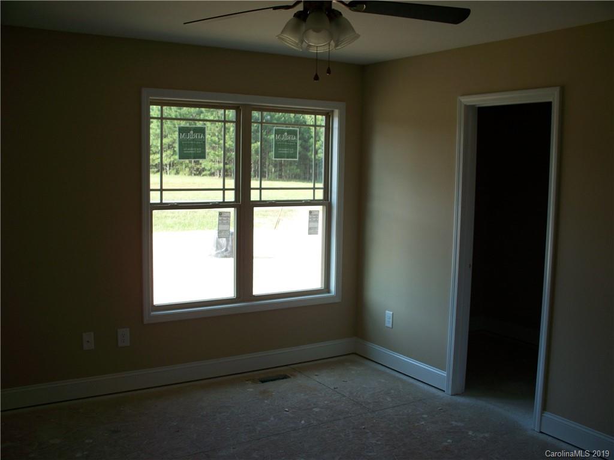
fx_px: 639
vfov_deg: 39.7
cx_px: 307
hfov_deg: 51.4
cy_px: 230
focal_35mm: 36
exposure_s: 1/125
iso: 64
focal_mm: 7.54
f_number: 2.8
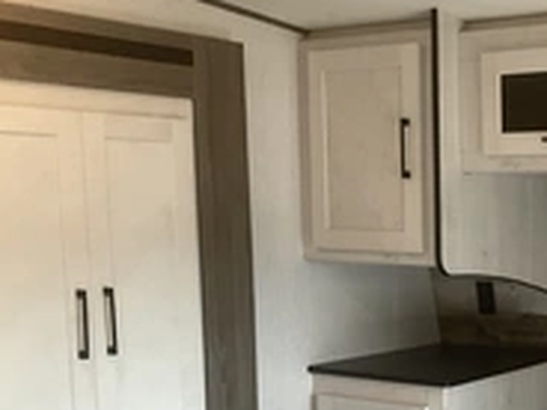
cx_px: 583
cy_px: 330
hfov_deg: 28.3
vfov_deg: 22.9
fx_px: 996
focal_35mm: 63
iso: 80
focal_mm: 3
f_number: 1.8
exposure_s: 1/60
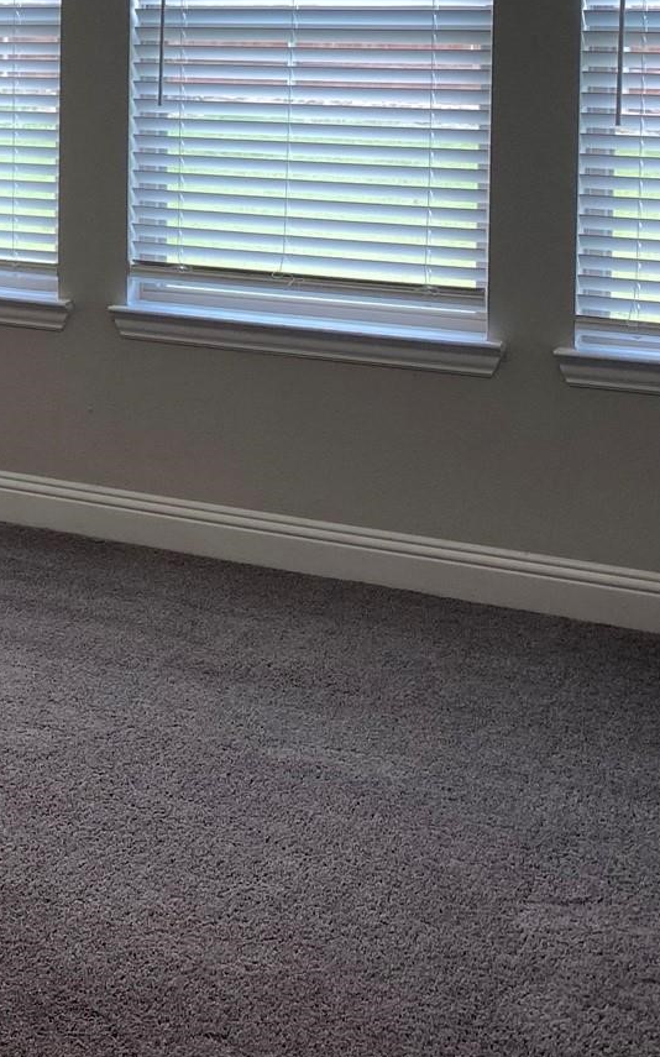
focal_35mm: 66
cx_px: -251
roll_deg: -1.1
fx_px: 1900
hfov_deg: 18.1
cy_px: 114
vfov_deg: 29.8
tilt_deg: -3.9
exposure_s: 1/120
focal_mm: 4.25
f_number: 1.8
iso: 100
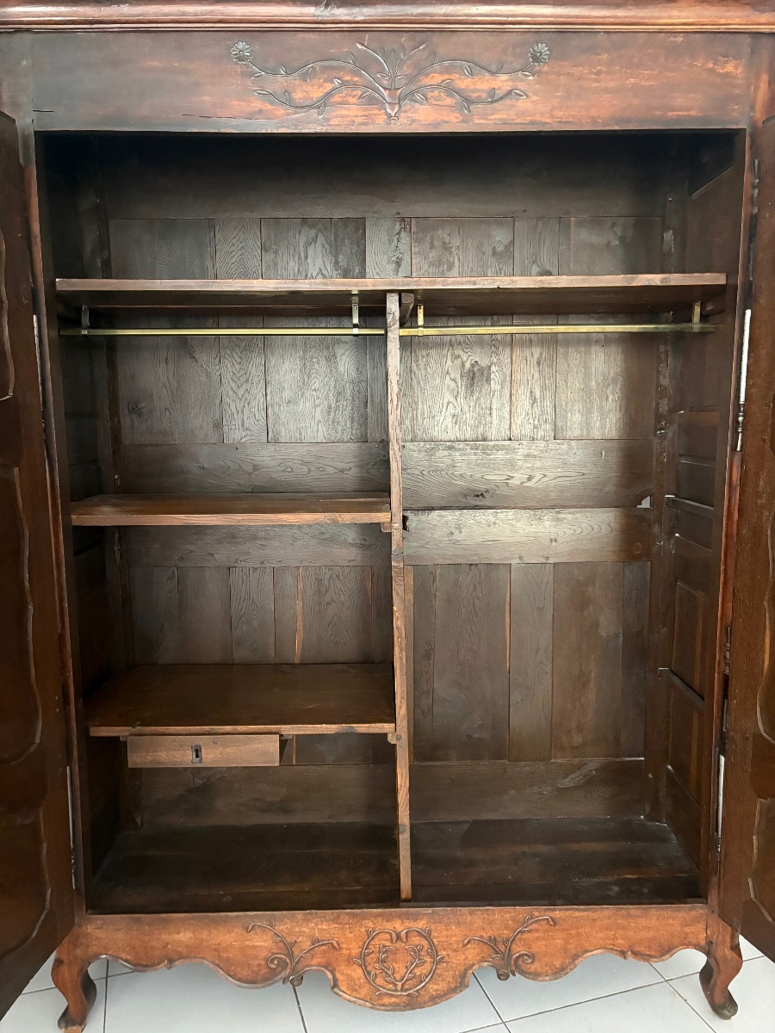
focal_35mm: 26
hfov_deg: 53.1
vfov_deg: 67.3
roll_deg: +0.1
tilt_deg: -5.5
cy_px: 516
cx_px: 388
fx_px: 776
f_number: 1.6
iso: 640
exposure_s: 1/30
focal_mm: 5.96
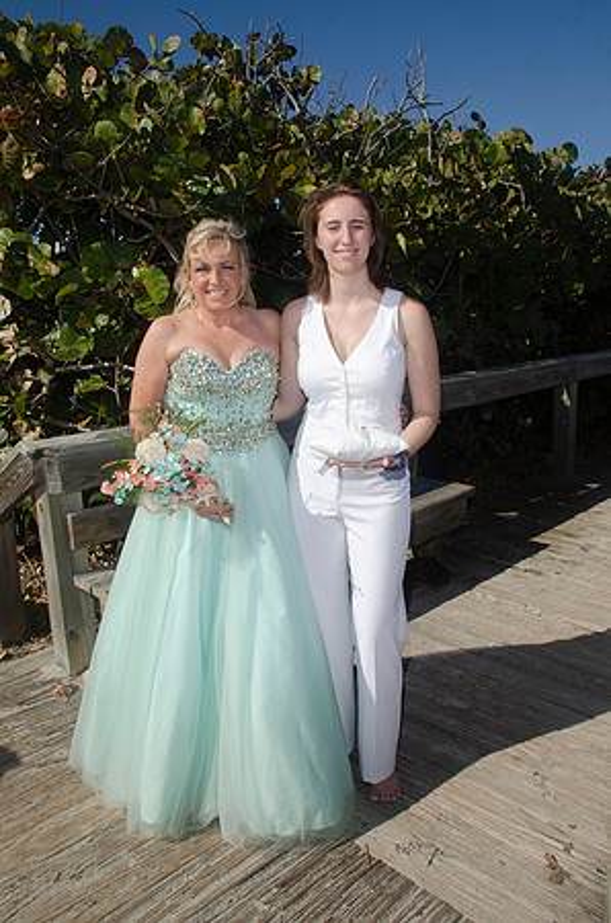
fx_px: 691
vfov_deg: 67.5
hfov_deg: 47.7
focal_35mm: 27
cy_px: 462
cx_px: 306
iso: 100
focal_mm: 18
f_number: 10
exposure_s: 1/250
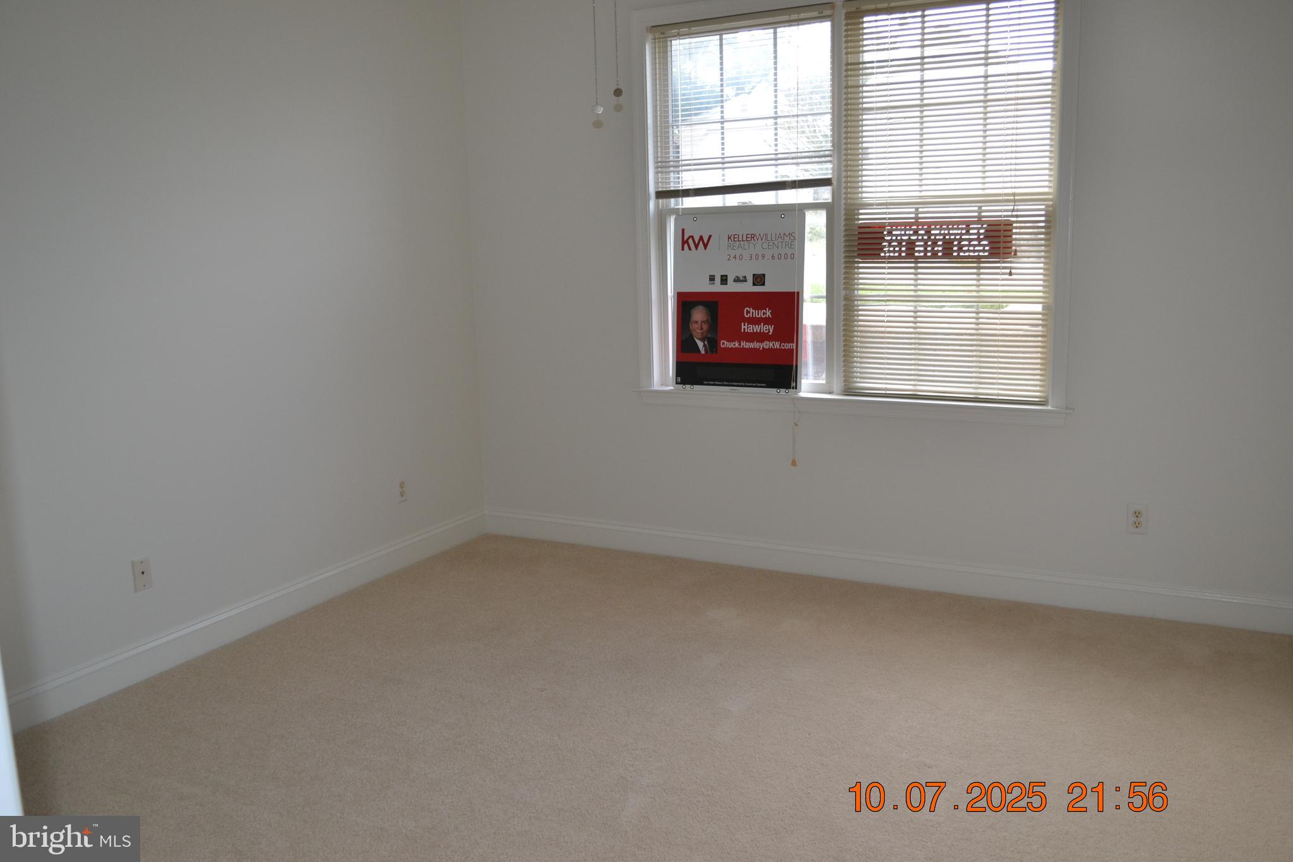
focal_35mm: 30
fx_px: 1077
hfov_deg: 61.9
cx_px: 646
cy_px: 431
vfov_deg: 43.6
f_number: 4
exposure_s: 1/125
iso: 400
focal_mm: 20
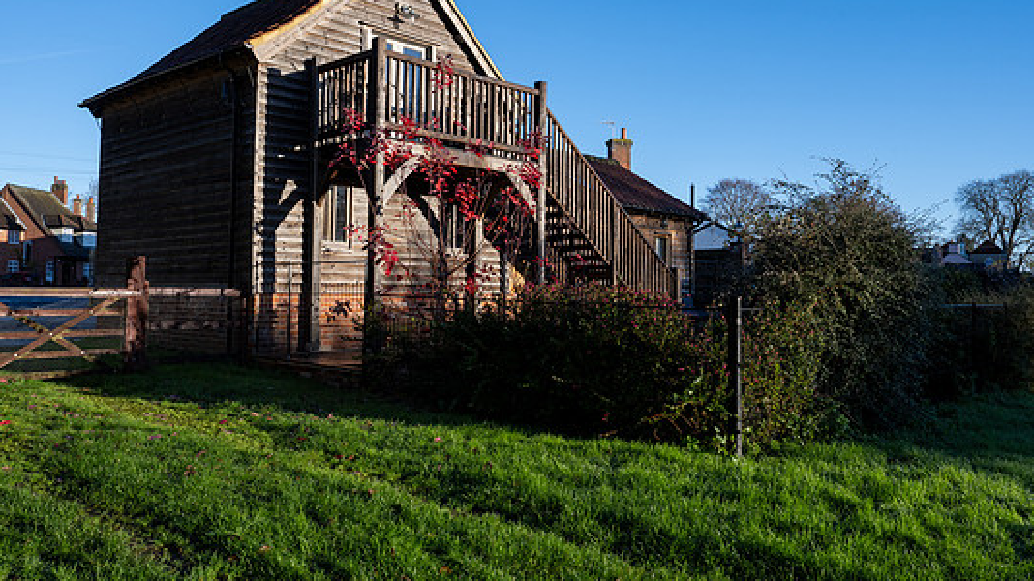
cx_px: 515
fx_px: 850
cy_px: 244
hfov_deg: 62.6
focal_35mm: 31
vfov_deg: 37.6
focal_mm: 26
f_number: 9
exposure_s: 1/320
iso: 320
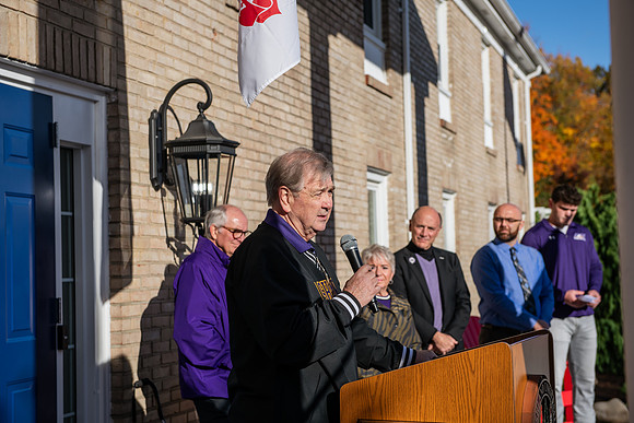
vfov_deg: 22.6
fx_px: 1057
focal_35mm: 60
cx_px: 317
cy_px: 212
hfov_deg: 33.4
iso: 80
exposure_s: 1/1000
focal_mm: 60
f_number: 4.5
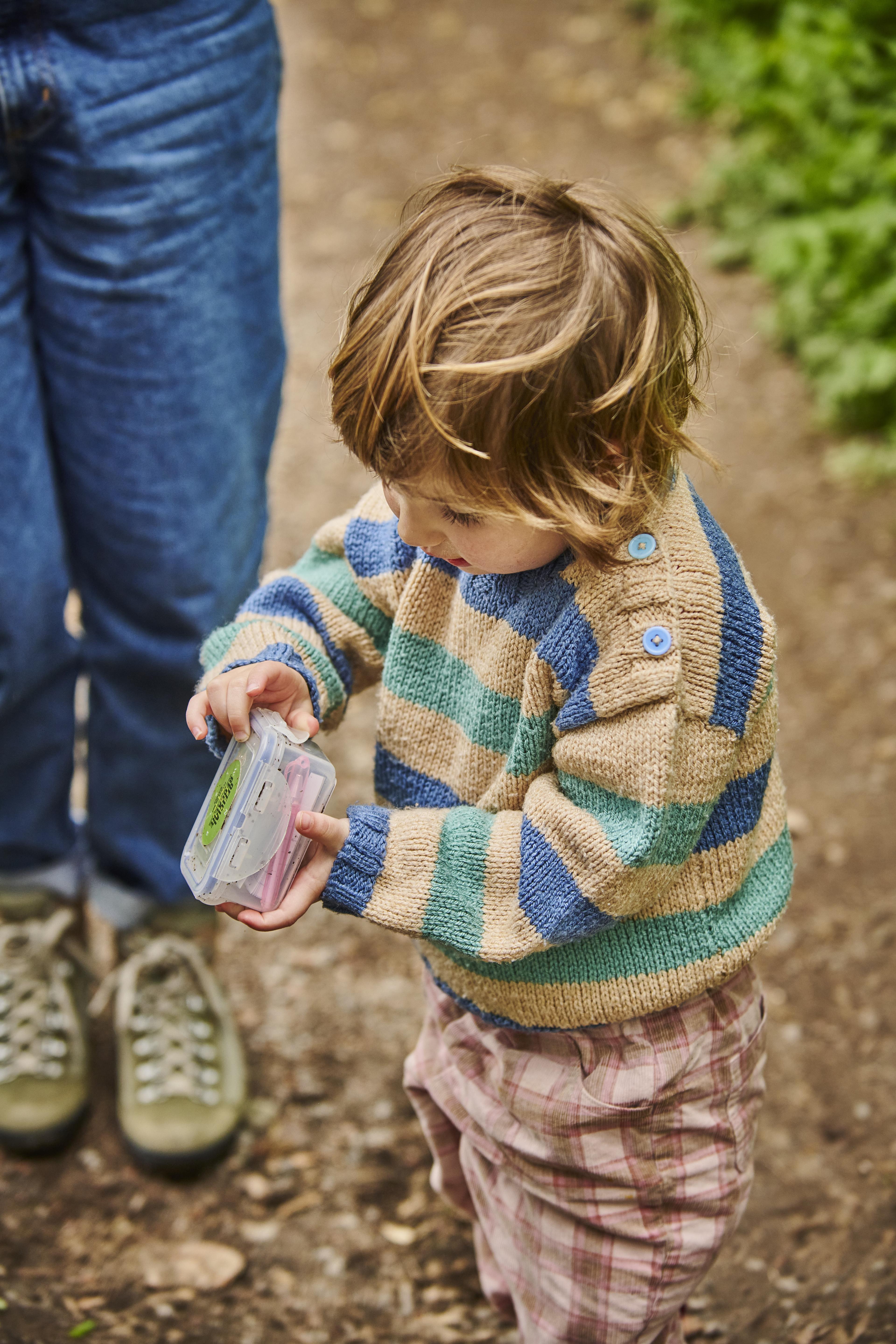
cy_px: 672
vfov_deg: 14.7
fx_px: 5226
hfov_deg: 9.8
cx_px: 448
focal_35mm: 140
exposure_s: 1/800
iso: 320
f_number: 3.5
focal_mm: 140
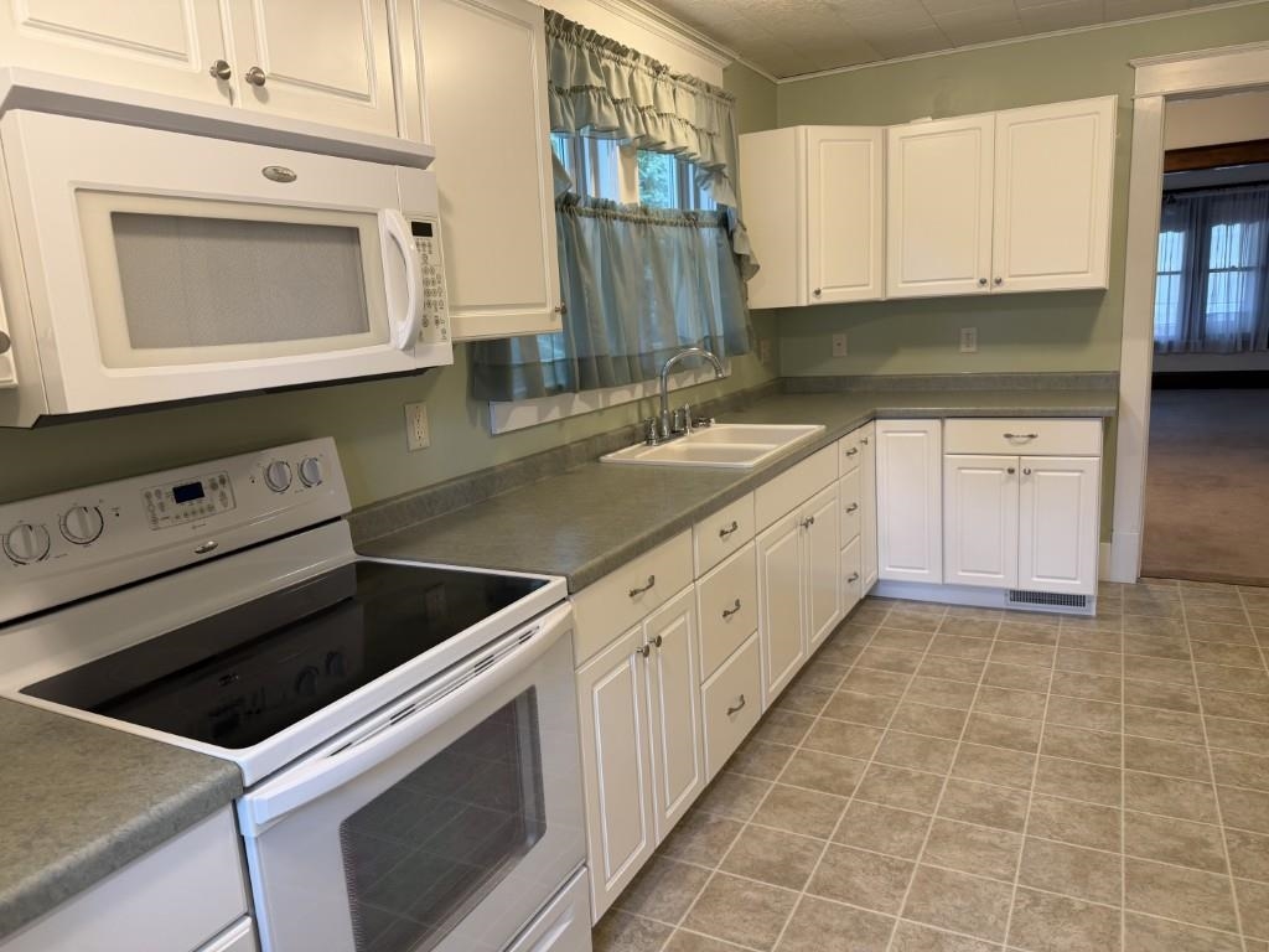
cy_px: 476
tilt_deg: -11.7
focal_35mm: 24
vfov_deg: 56.8
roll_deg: +3.7
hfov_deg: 71.6
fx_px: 880
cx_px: 634
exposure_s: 1/60
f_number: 1.78
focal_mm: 6.76
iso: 160
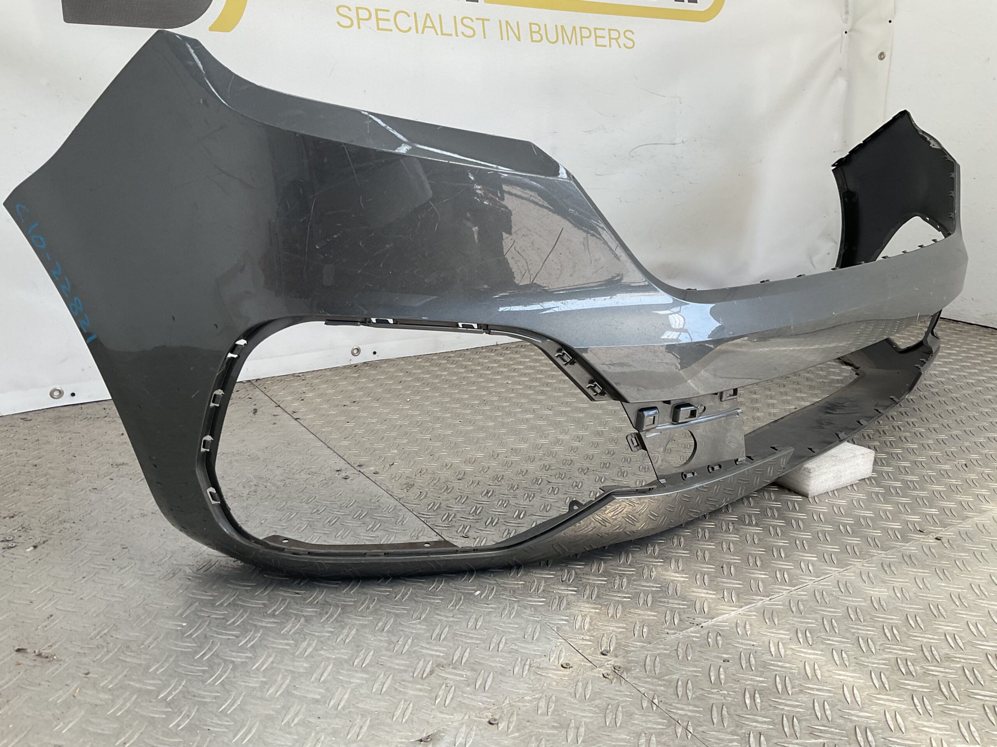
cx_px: 498
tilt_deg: -16.0
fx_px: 835
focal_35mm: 29
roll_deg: -1.6
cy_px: 374
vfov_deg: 48.2
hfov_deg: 61.7
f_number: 1.8
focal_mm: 3
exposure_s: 1/223
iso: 16
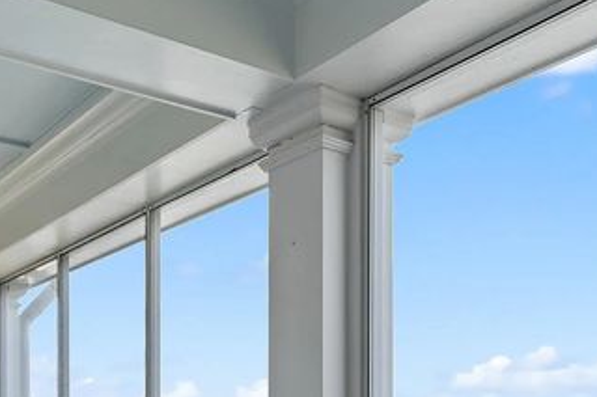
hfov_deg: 41.1
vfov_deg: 25.8
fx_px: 796
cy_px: 445
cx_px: 293
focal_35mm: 48
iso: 100
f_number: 5
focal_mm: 10
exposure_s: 1/100
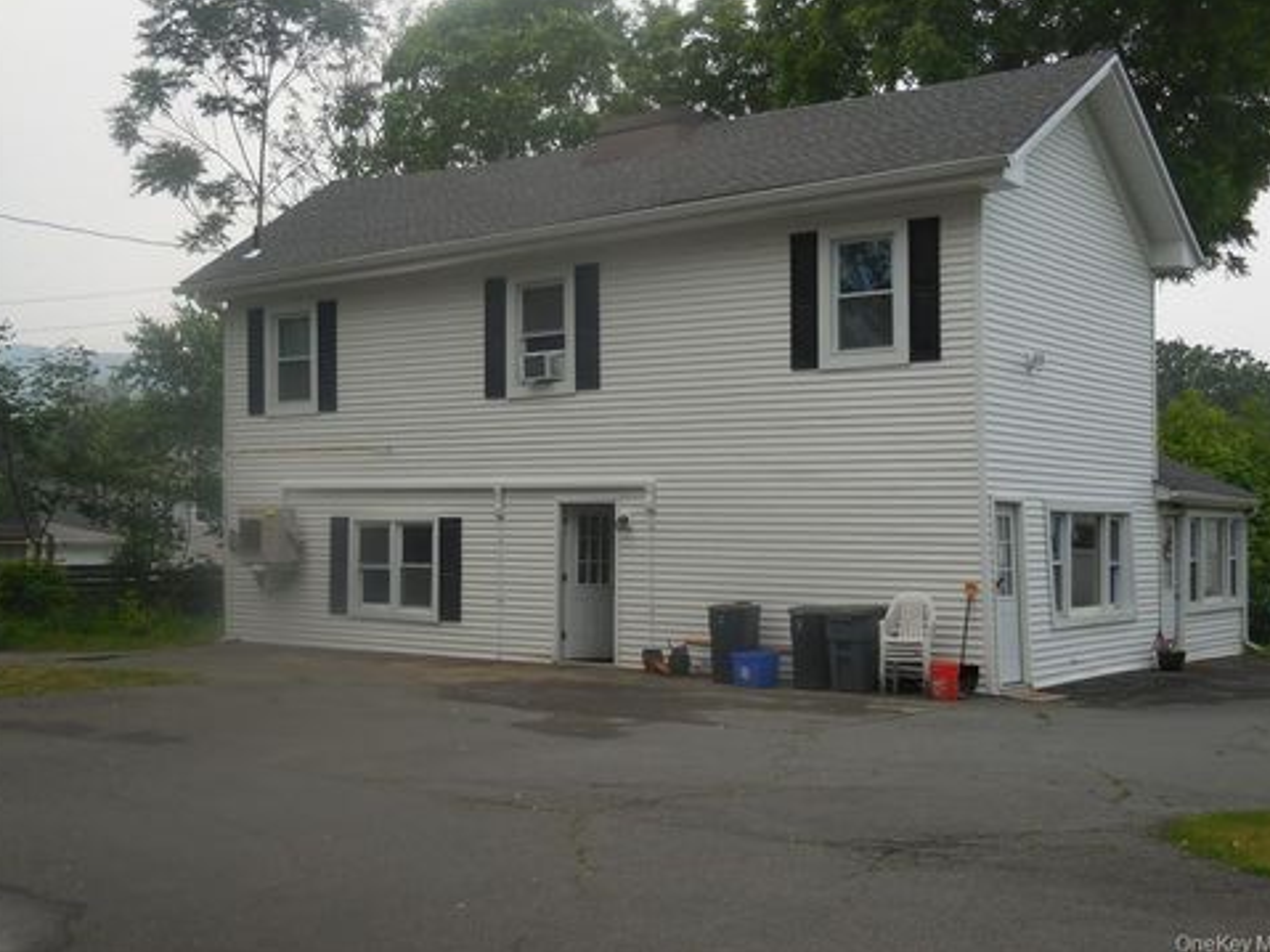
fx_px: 1724
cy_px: 463
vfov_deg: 30.9
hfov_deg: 40.4
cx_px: 644
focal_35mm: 47
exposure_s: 1/800
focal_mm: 8.1
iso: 125
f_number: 4.2
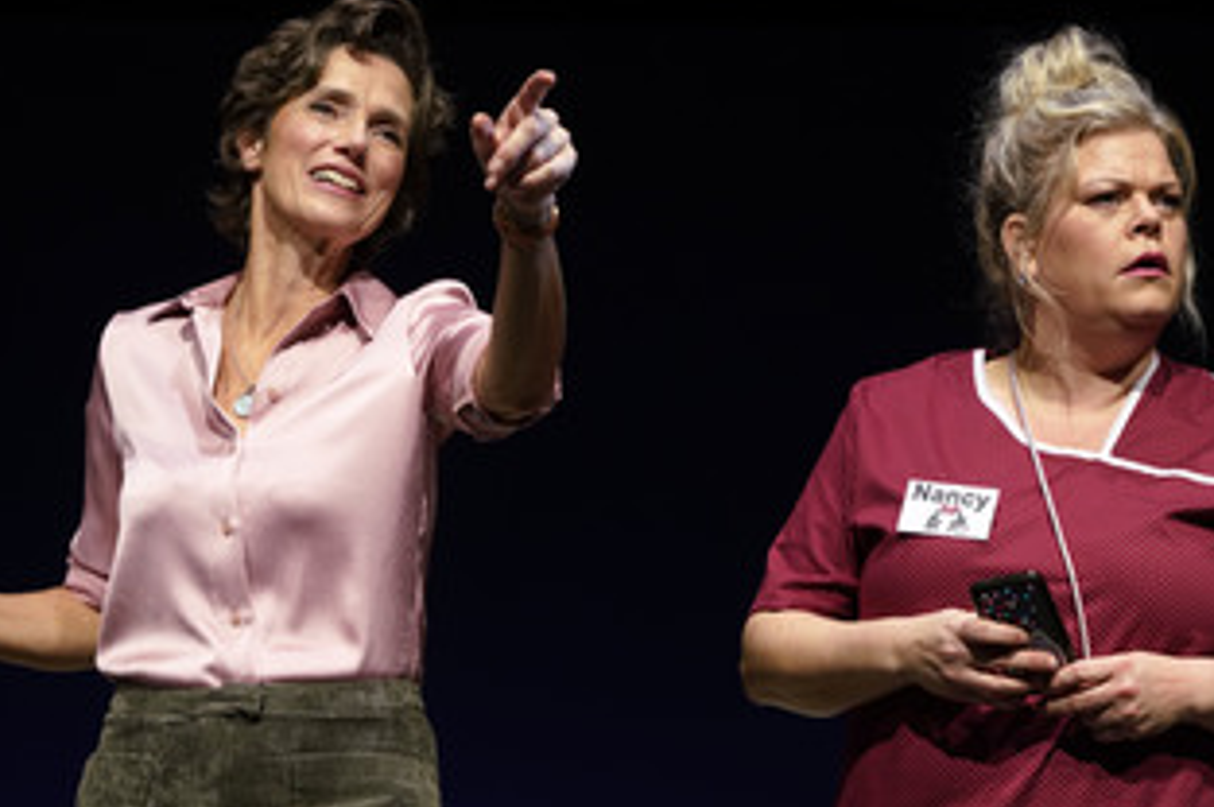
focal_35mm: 176
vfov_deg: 7.8
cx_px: 681
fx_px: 5929
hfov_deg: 11.7
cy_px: 462
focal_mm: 122
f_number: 5.6
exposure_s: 1/200
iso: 1600
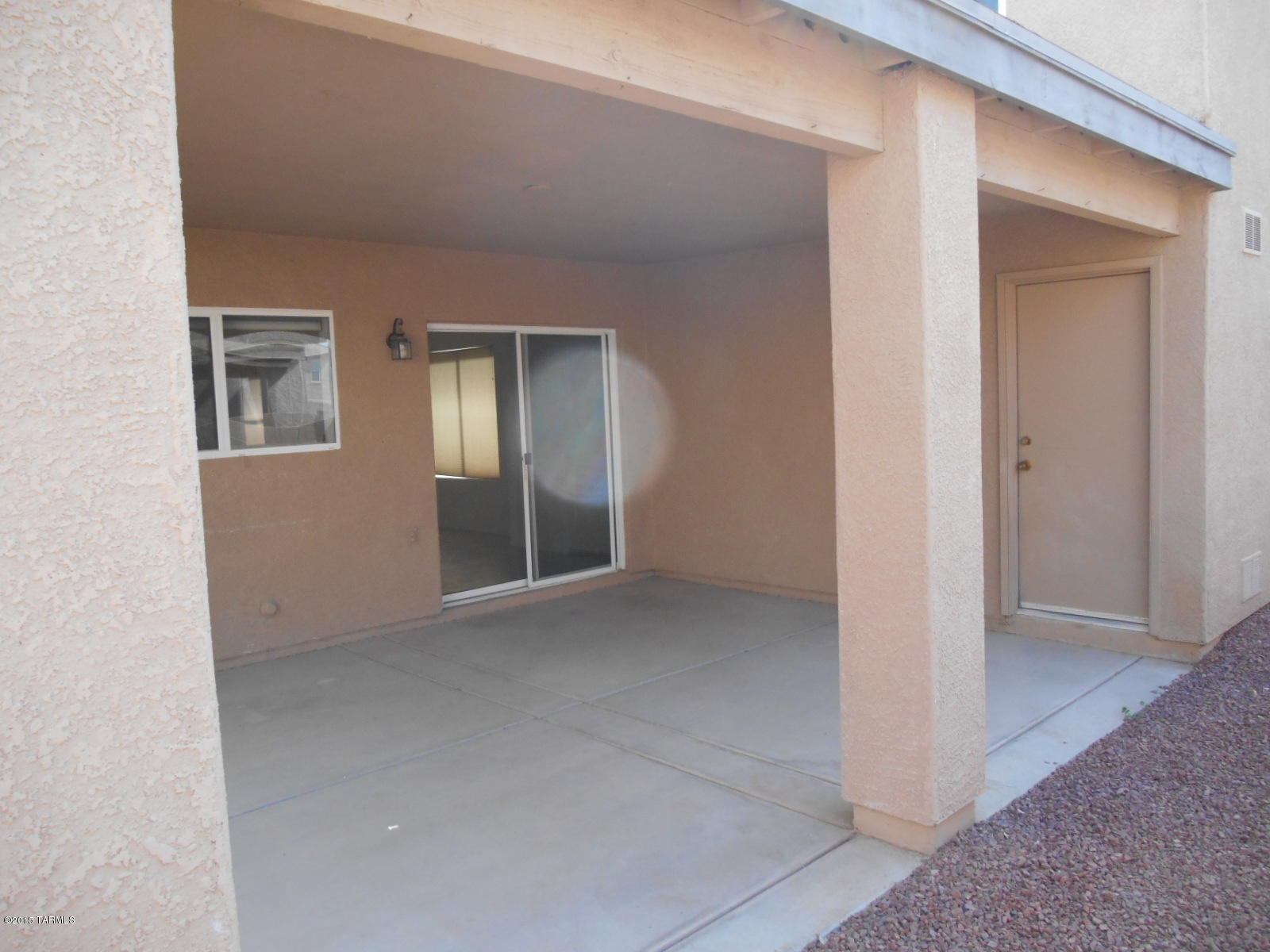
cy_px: 476
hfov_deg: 67.3
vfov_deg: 53.1
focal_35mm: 26
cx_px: 635
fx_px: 954
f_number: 3.4
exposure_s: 1/250
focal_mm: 4.7
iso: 280
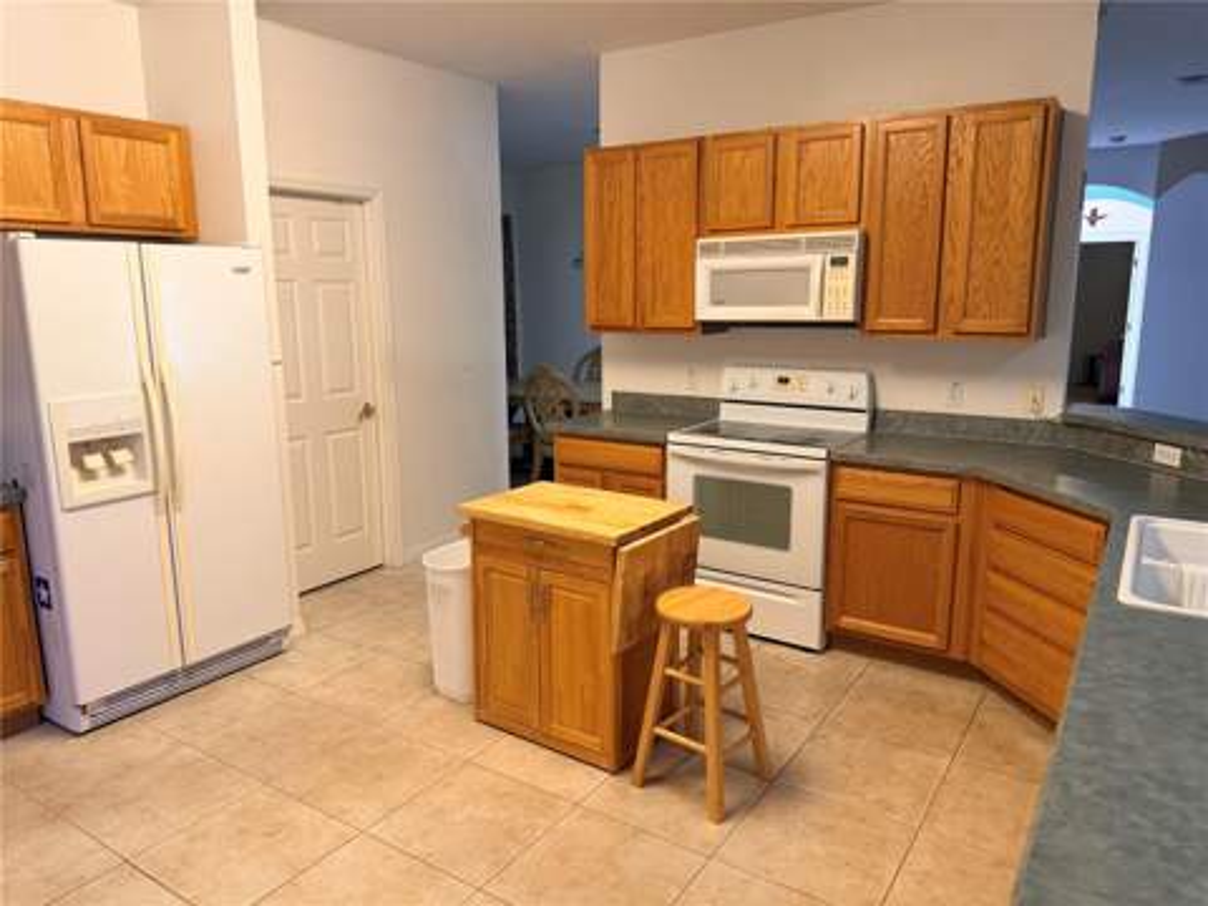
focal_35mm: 24
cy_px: 453
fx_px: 838
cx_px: 604
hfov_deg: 71.6
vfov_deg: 56.8
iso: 160
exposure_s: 1/60
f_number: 1.78
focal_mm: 6.76
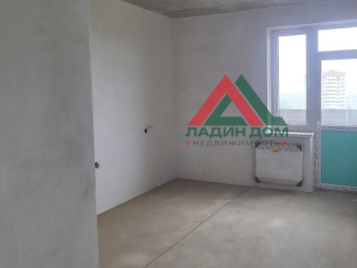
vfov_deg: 51.1
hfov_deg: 63.7
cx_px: 237
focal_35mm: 27
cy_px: 110
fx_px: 279
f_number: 2.2
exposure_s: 1/100
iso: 160
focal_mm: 2.2
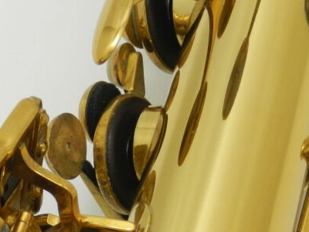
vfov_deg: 2.5
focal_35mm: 598
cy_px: 254
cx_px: 198
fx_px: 5338
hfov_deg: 3.3
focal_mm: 42.4
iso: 400
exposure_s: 1/40
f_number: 5.1
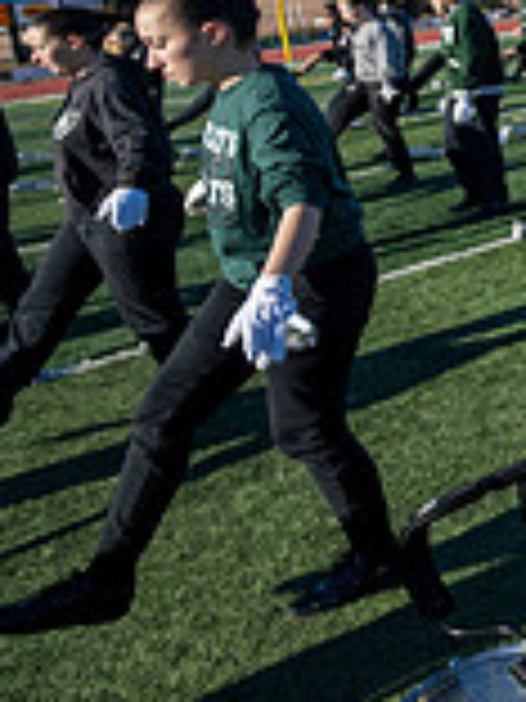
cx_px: 1079
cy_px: 74
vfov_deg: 35.9
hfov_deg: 18.2
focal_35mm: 50
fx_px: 1013
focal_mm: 14
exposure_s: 1/2000
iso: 160
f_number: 4
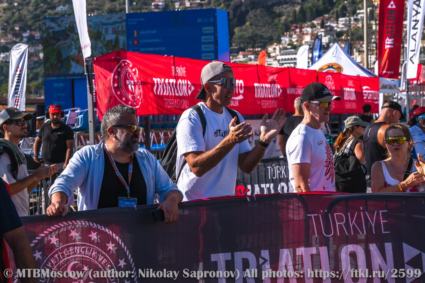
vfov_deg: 15.2
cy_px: 142
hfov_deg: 22.6
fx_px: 1062
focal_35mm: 90
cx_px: 212
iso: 200
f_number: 8
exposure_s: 1/800
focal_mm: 90
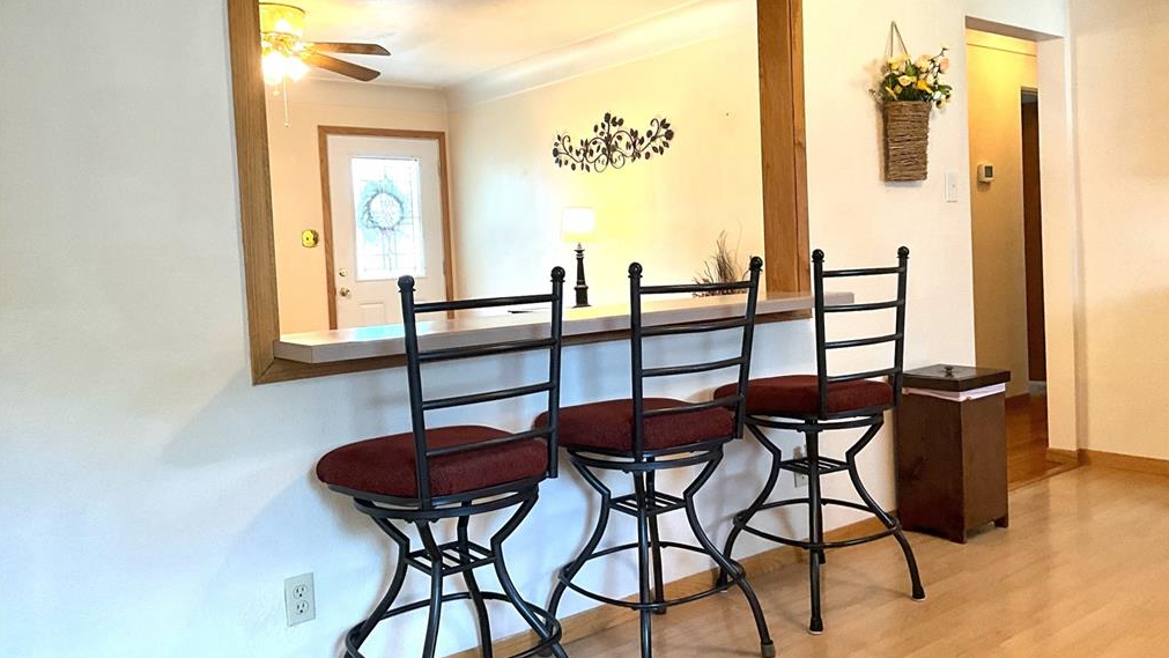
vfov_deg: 36.7
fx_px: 992
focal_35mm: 32
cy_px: 295
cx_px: 589
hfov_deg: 61.0
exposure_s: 1/60
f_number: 1.8
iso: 100
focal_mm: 3
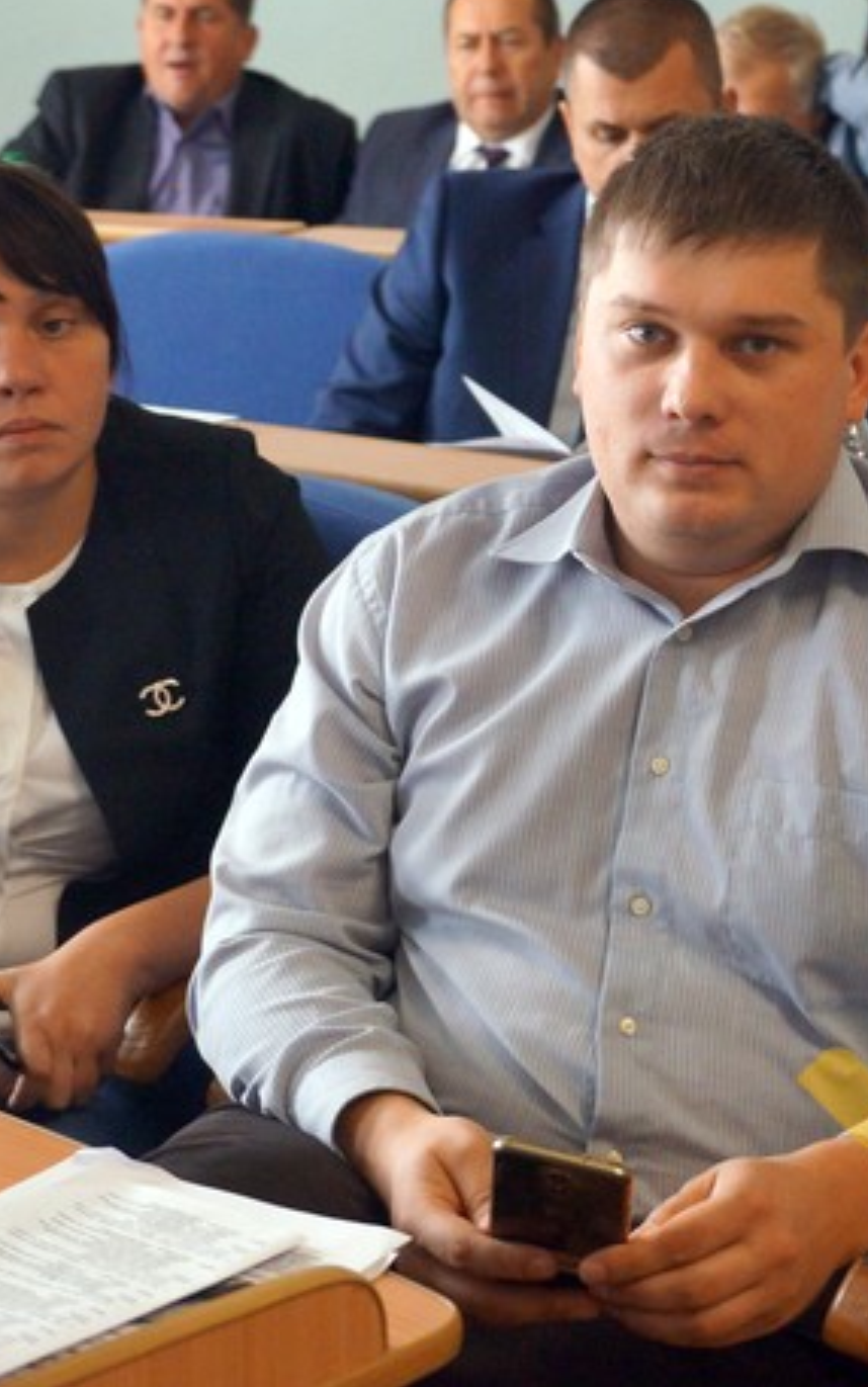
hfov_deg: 15.9
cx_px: 613
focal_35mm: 82
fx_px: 3092
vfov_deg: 25.3
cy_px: 687
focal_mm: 35
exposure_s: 1/160
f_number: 4.5
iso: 2000
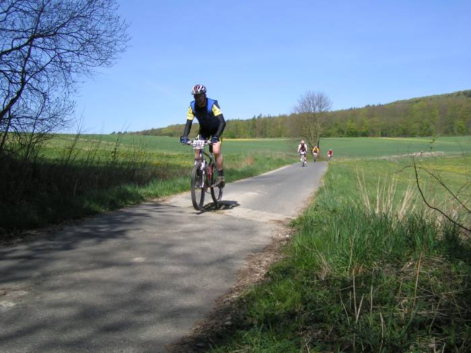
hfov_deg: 49.0
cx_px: 236
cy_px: 176
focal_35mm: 38
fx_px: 517
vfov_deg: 37.7
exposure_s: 1/1000
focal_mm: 5.8
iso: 50
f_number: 2.8
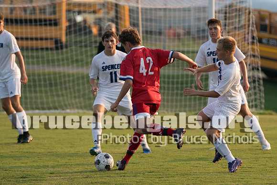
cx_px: 157
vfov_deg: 4.1
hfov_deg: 6.1
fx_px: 2581
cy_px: 109
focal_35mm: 335
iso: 250
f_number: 2.8
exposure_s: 1/1250
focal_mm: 178
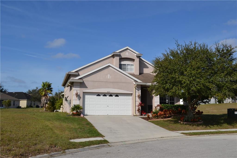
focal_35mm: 36
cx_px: 118
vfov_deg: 36.8
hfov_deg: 53.1
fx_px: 237
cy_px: 79
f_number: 10
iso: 100
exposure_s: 1/200
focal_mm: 24
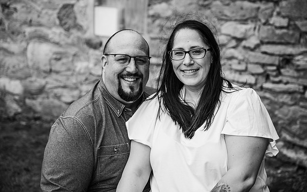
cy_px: 94
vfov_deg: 20.0
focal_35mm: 65
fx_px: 544
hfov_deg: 31.5
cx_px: 153
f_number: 3.5
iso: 320
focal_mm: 63
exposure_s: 1/400
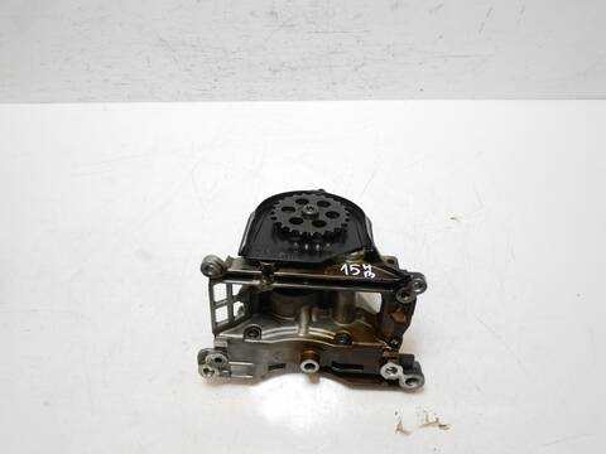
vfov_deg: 49.7
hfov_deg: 63.4
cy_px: 227
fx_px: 490
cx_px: 303
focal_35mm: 28
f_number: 3.6
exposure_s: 1/125
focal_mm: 14
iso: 200
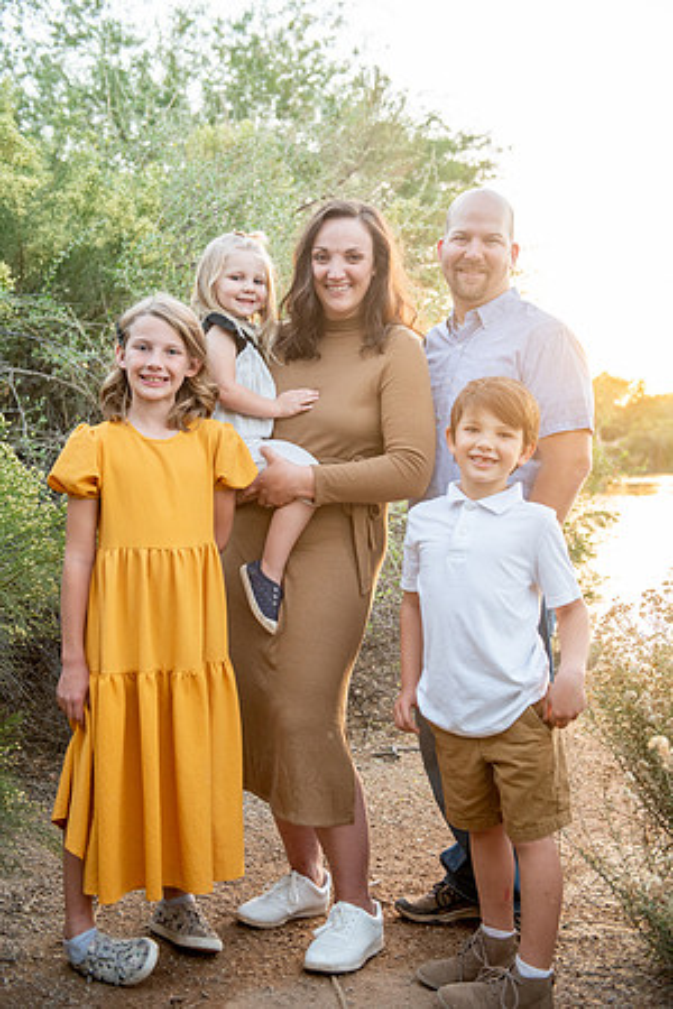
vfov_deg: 46.4
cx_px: 336
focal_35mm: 42
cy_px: 504
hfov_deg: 31.9
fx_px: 1178
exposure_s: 1/250
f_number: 4
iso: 640
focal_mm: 42
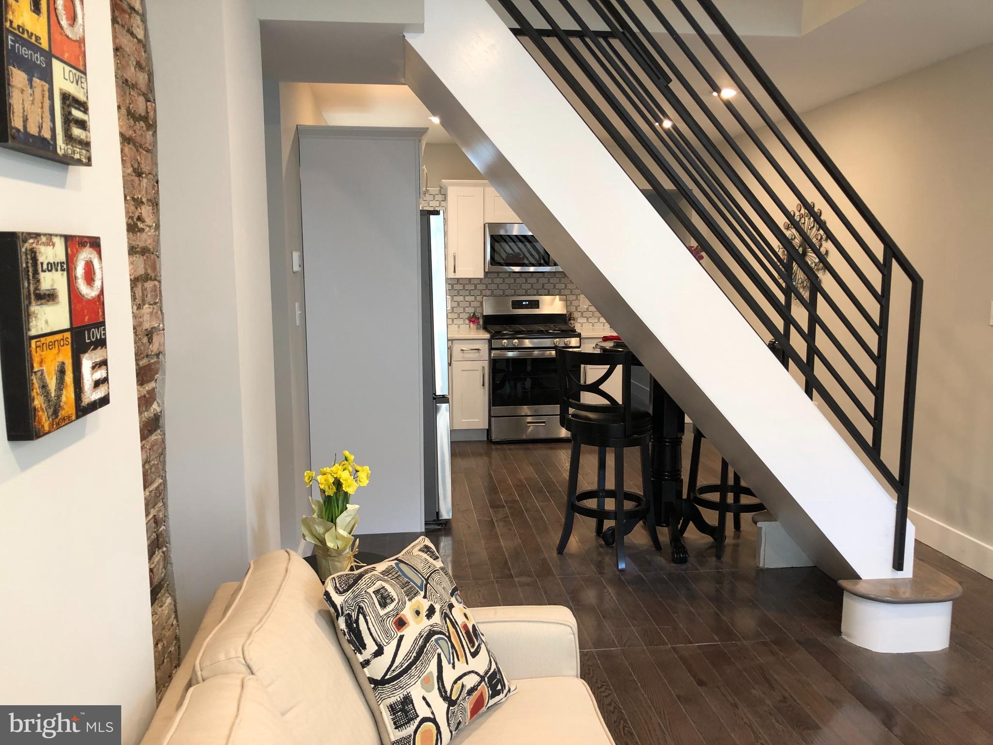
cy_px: 372
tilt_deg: -8.7
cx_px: 496
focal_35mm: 28
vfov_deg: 49.7
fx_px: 803
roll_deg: -0.2
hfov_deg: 63.4
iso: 32
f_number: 1.8
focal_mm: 3.99
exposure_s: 1/24
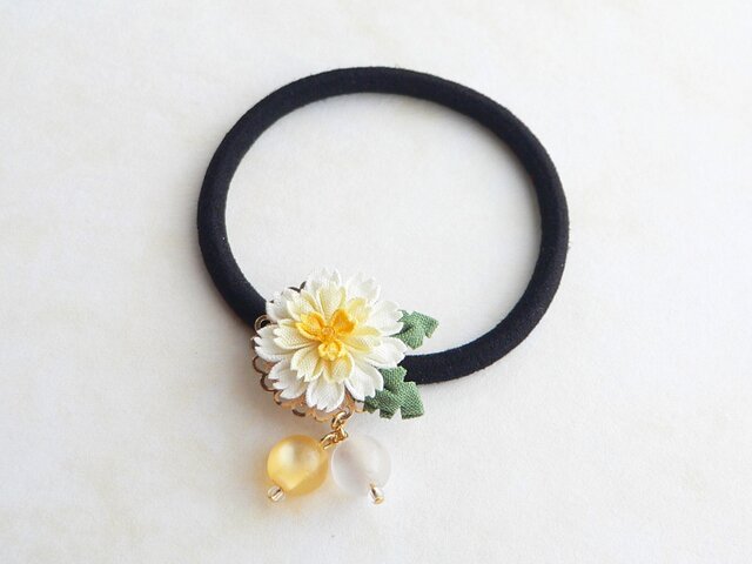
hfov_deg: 29.4
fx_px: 1434
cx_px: 376
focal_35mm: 66
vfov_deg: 22.3
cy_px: 282
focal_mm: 8.7
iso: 80
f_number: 2.8
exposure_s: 1/15
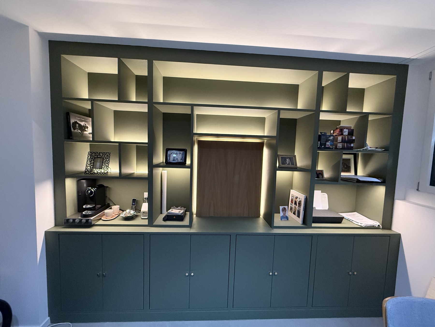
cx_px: 218
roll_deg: -1.1
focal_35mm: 14
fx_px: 176
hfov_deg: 102.1
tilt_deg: -3.2
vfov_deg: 85.7
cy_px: 164
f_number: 2.2
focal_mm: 2.22
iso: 500
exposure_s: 1/59
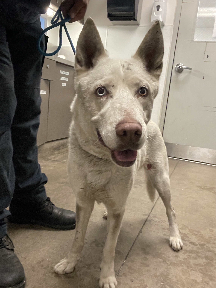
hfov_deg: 46.8
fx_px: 250
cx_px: 108
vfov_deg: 60.0
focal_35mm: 30
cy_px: 144
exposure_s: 1/40
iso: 400
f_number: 2.2
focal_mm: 2.71
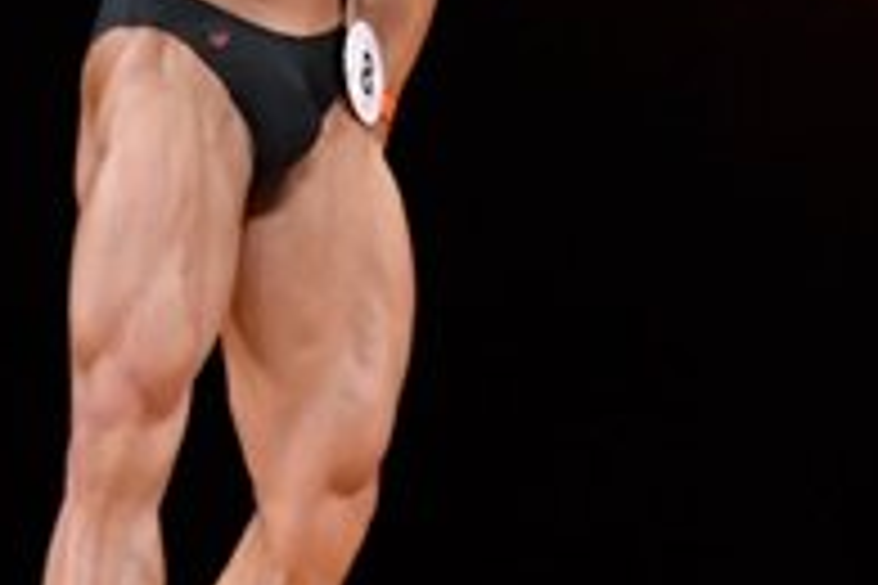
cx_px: 173
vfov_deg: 1.6
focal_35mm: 861
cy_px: 27
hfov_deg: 2.4
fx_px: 20997
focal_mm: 145
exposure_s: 1/400
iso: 3200
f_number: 5.6
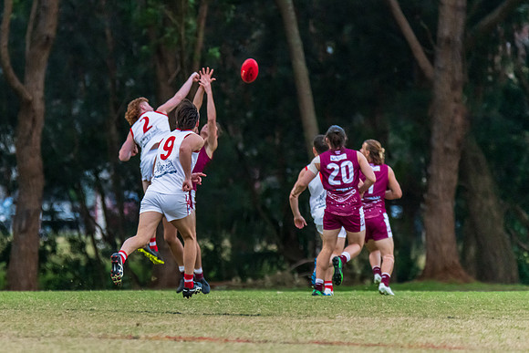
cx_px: 196
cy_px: 131
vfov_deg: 2.4
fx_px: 8518
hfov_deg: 3.6
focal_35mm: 580
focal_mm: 450
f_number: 6
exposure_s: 1/1250
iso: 3200
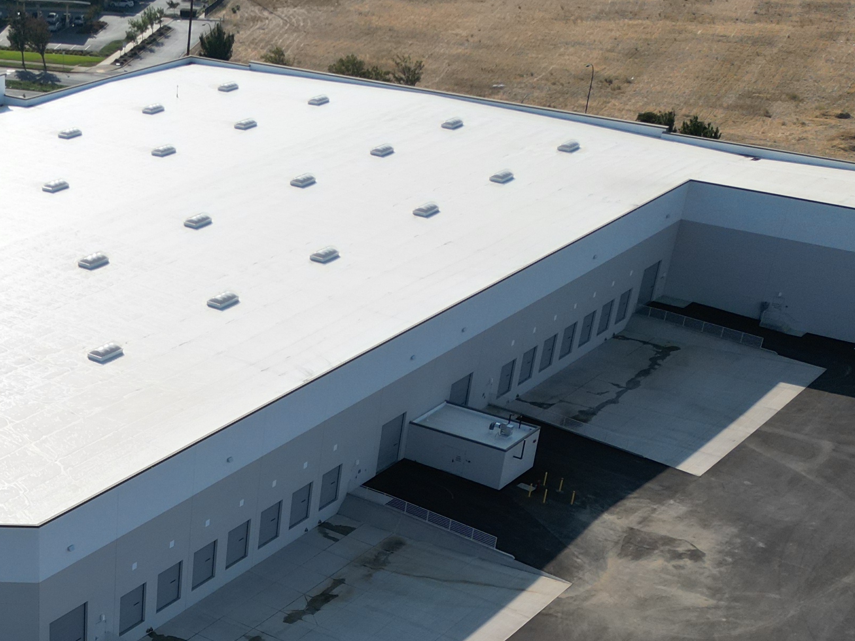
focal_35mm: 60
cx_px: 35
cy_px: 646
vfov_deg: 23.4
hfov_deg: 30.3
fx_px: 1482
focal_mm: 6.72
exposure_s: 1/4000
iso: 100
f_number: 1.7
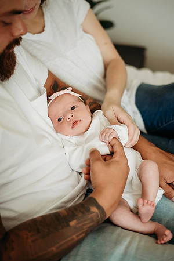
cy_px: 130
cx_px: 87
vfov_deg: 39.6
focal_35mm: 50
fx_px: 362
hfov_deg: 27.0
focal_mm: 50
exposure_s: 1/250
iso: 800
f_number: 2
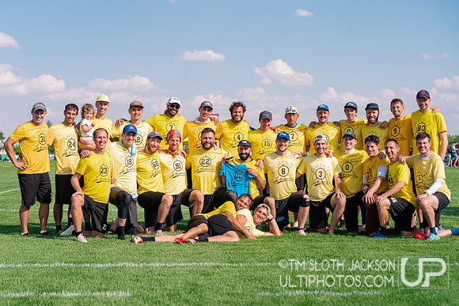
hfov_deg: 27.0
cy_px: 153
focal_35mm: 75
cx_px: 225
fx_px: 954
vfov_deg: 18.2
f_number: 4
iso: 640
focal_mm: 73
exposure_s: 1/5000
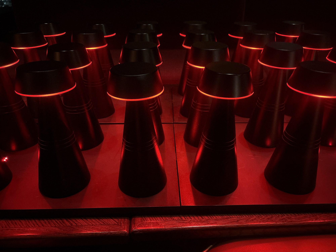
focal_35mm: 26
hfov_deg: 67.3
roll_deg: +0.0
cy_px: 126
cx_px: 168
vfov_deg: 53.1
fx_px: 252
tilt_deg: -30.2
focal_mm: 5.96
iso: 4000
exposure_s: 1/15
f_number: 1.6
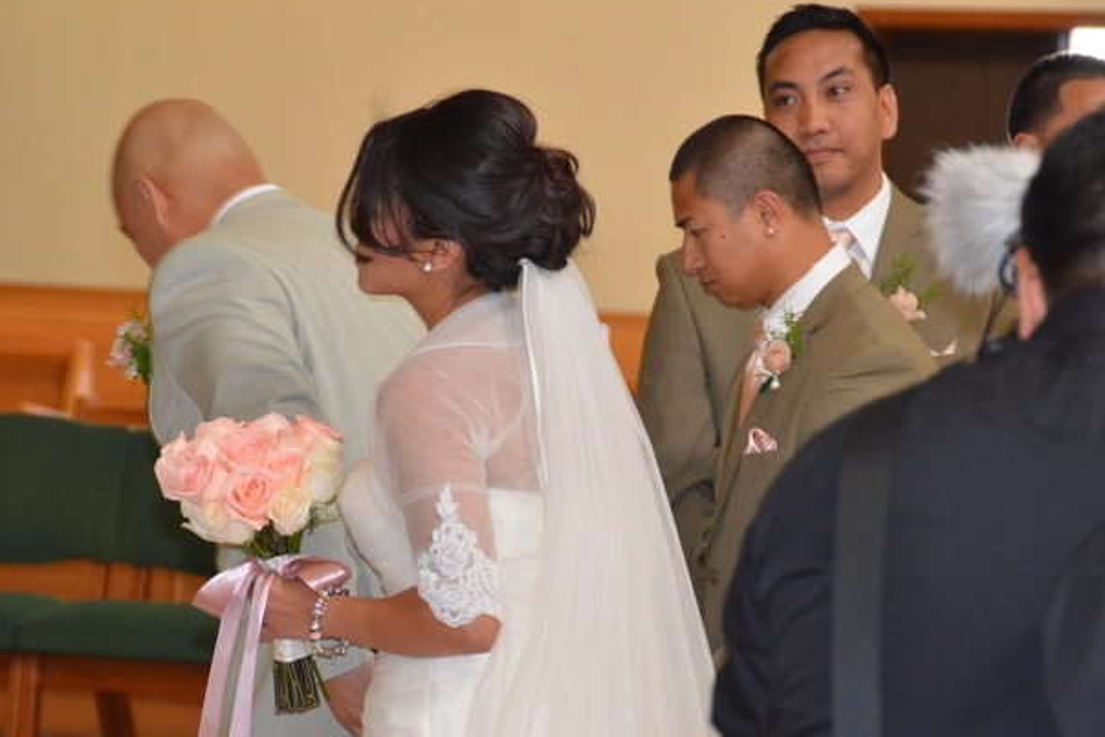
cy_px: 427
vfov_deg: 6.6
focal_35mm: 207
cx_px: 572
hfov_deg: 10.0
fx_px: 6343
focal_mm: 105
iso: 1000
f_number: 5.3
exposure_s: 1/60
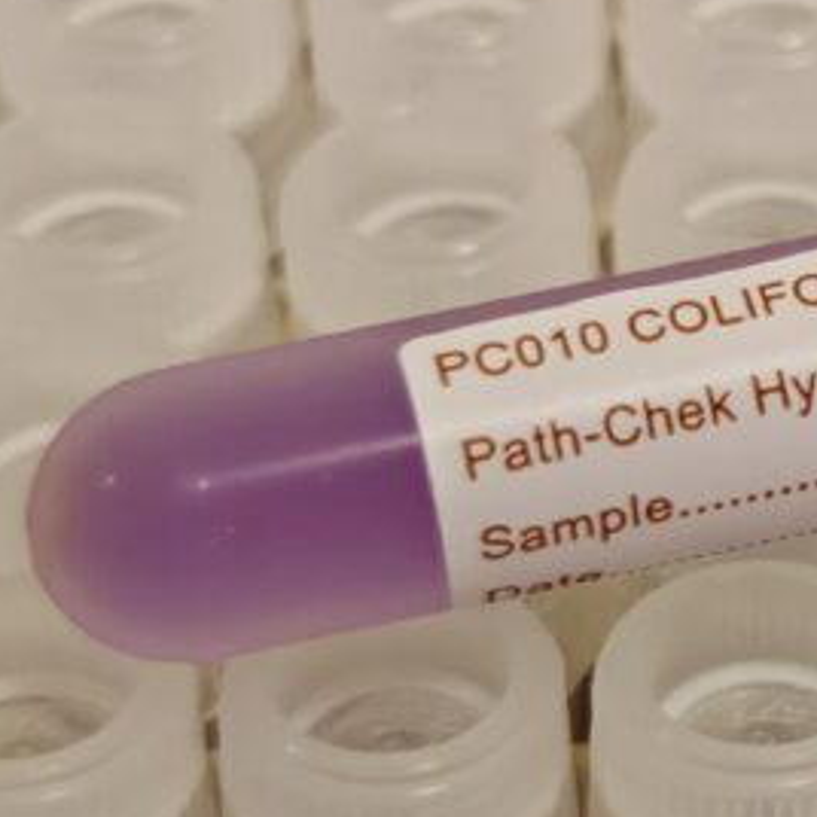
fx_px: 4593
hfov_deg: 10.0
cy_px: 393
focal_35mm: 172
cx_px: 1015
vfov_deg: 10.2
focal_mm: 6.83
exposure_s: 1/50
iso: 400
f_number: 1.4
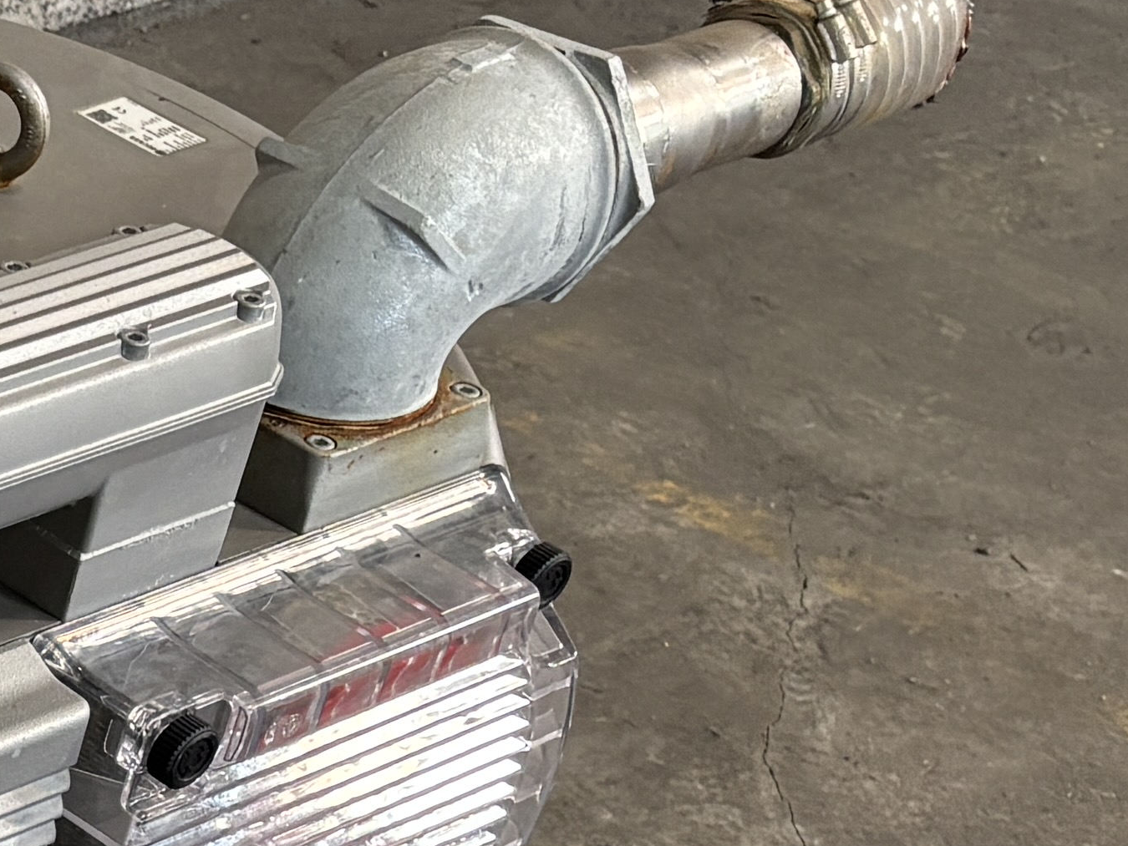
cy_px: 776
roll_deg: -3.1
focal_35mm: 110
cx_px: -959
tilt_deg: -34.7
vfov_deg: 13.3
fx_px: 3585
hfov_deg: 15.2
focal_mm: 5.96
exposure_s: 1/60
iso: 160
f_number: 1.6
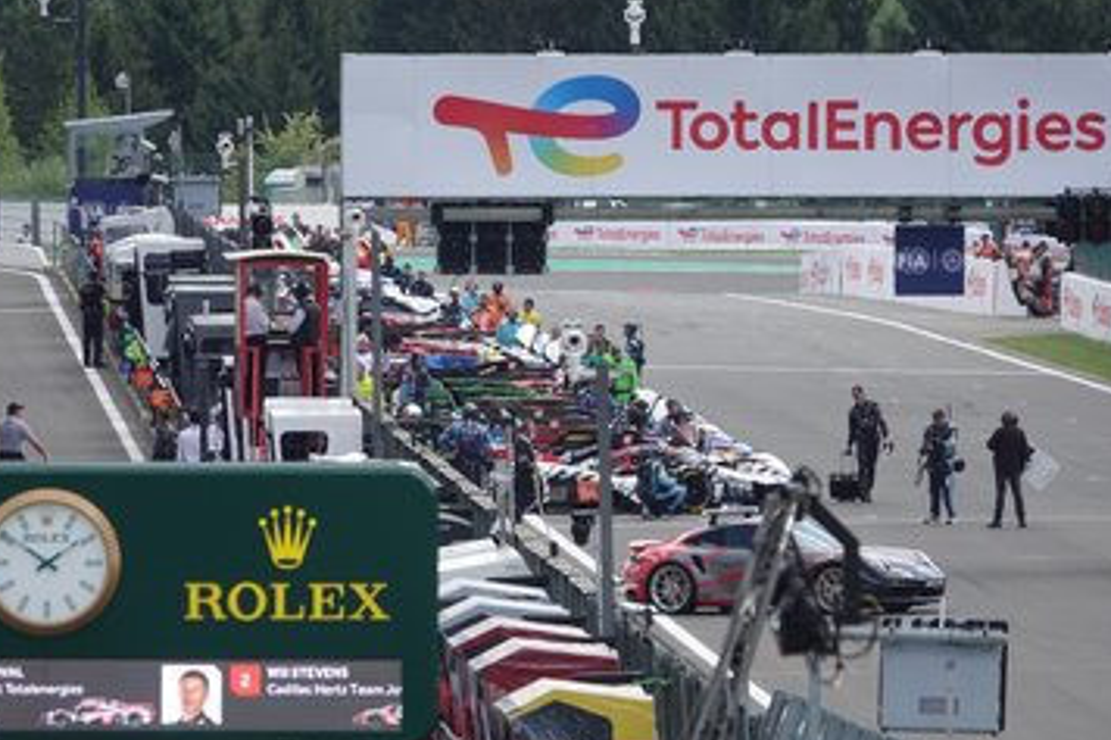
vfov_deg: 1.8
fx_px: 23381
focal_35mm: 758
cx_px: 506
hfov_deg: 2.7
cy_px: 425
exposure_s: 1/800
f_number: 4
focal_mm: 220
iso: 250
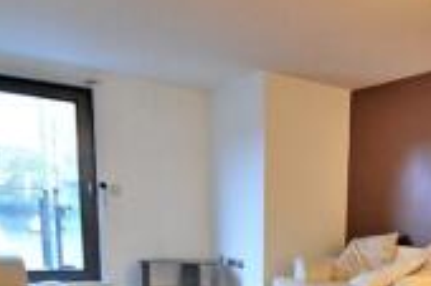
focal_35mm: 42
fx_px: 502
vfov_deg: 28.4
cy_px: 328
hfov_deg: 40.4
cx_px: 436
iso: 2500
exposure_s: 1/60
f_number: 3.5
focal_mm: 10
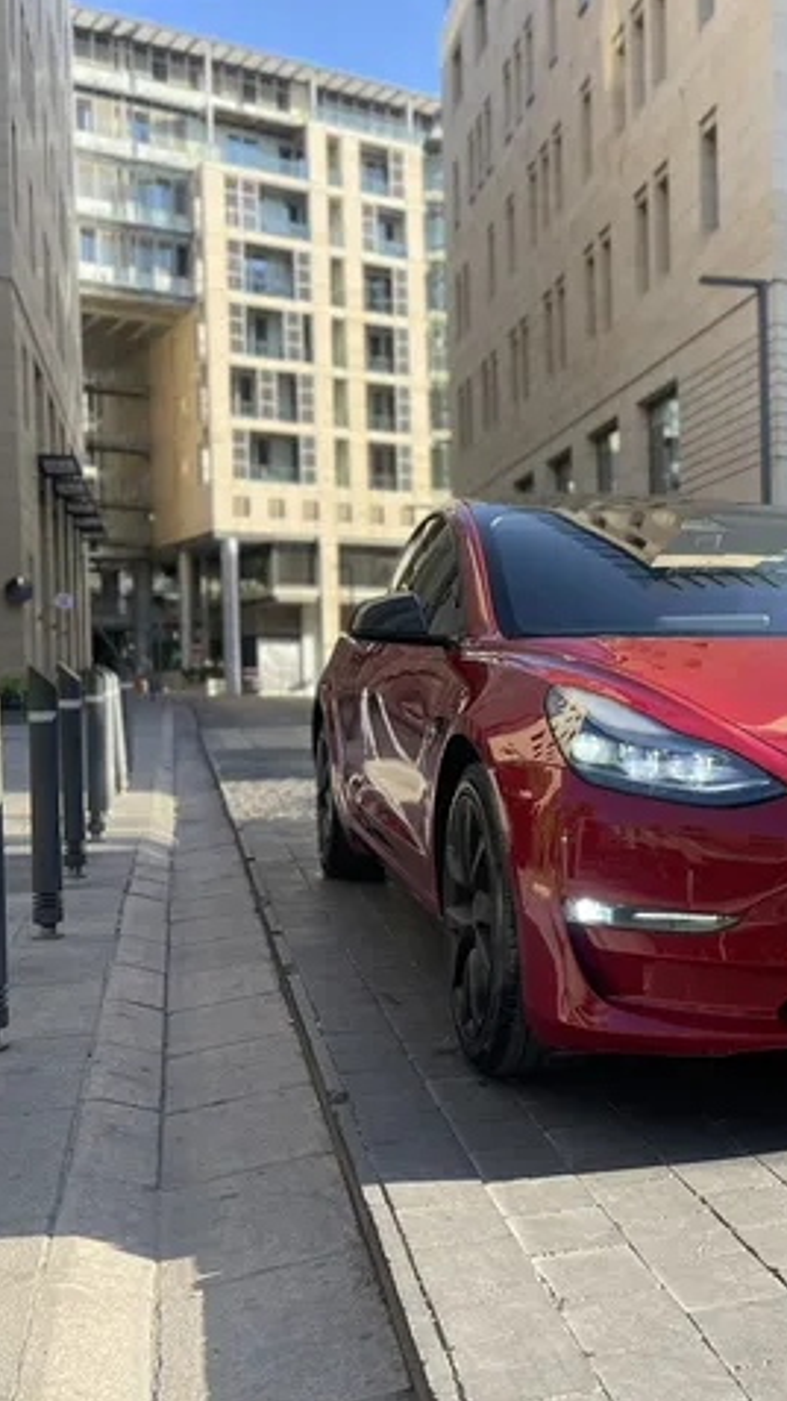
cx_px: 690
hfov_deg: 30.0
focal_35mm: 38
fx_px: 1411
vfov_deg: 52.8
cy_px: 702
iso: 50
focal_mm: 5.1
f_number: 1.6
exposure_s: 1/750
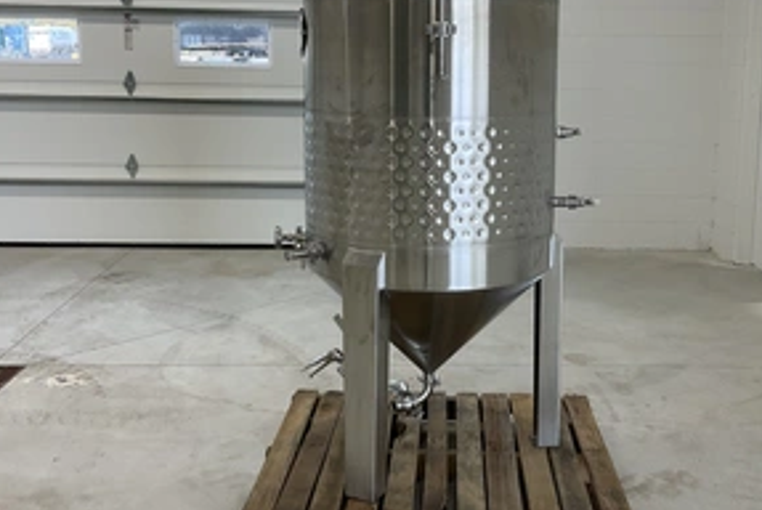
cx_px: 433
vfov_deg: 31.7
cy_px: 170
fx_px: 890
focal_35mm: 42
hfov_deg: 46.2
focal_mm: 3
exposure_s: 1/122
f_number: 1.8
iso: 40
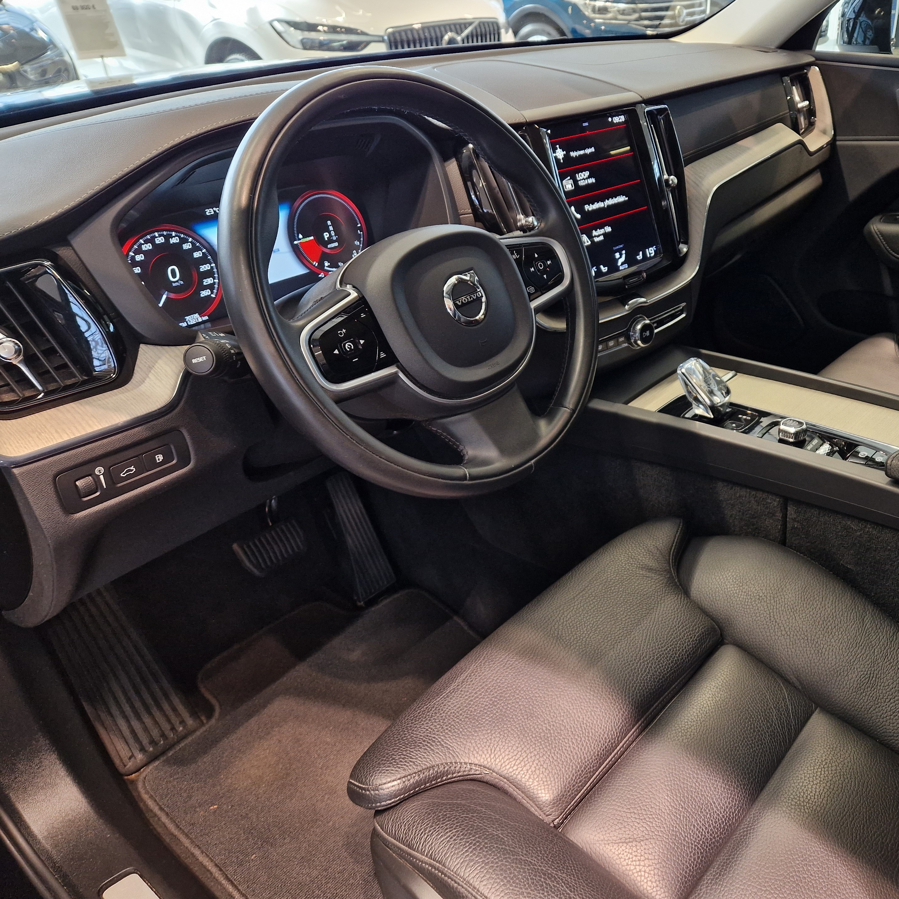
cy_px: 439
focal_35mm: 28
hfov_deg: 55.8
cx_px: 617
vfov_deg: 57.3
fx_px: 823
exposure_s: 1/100
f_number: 1.8
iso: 200
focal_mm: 5.4
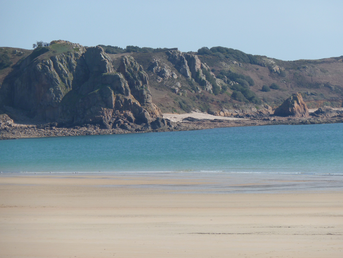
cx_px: 172
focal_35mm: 210
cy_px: 129
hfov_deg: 9.4
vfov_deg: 7.1
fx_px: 2081
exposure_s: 1/400
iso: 80
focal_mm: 34.4
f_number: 5
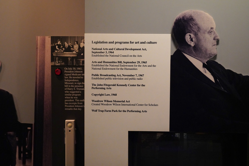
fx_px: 401
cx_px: 124
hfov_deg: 34.5
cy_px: 83
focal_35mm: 58
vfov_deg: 23.4
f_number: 6.3
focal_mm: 58
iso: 10000
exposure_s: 1/100
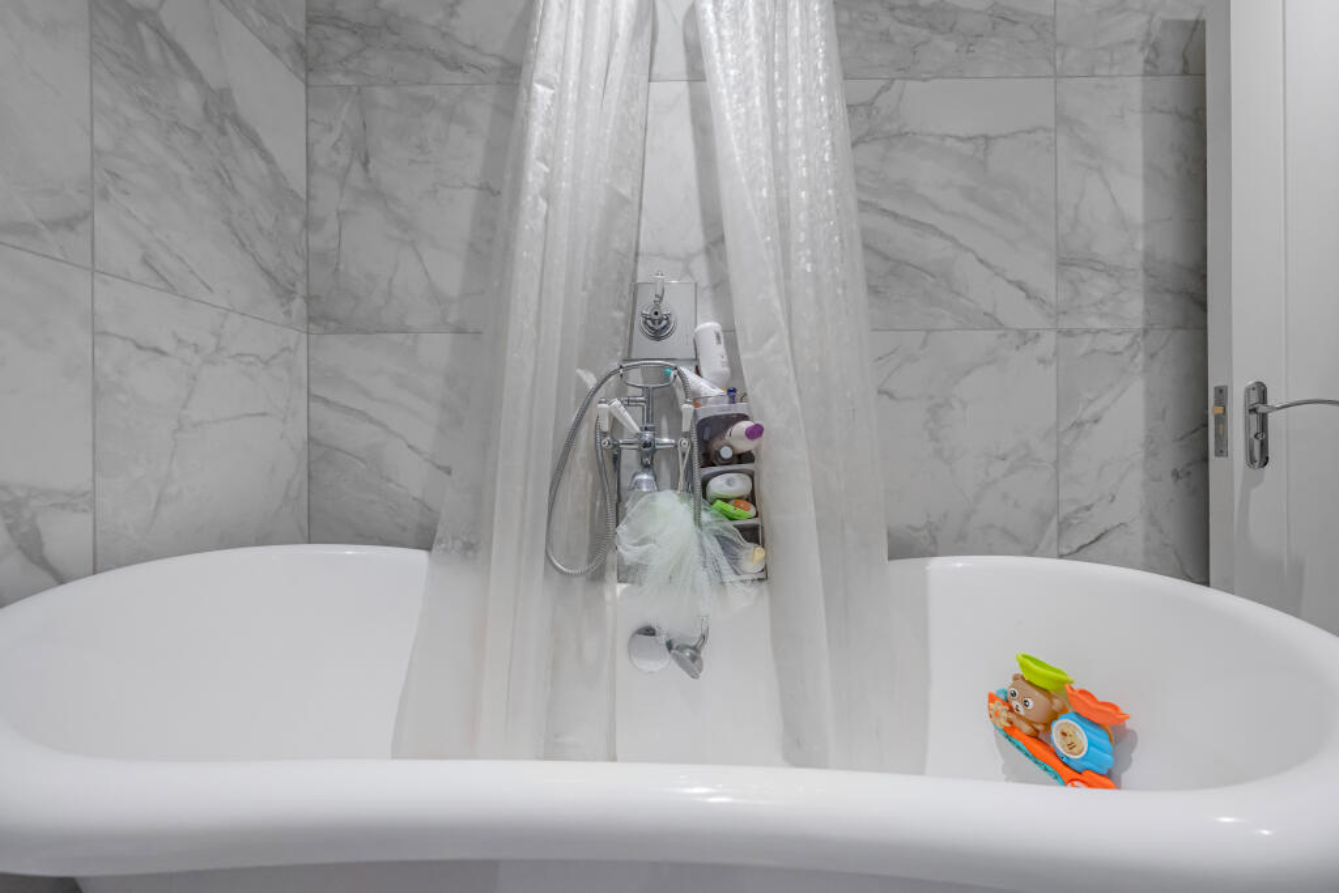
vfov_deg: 90.0
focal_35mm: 12
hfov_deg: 112.6
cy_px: 446
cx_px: 670
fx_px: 446
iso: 1600
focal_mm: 12
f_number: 8
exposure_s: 1/60
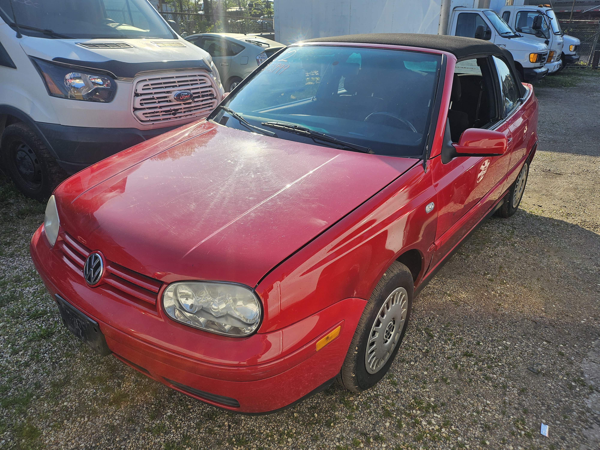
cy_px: 225
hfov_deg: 71.6
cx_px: 300
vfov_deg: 56.8
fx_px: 416
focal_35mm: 24
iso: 50
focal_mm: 5
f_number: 1.8
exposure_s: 1/1994
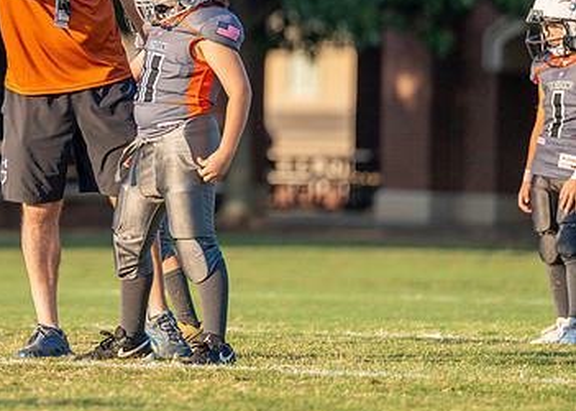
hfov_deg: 4.4
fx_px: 7420
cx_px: 20
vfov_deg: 3.2
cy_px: 36
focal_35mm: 454
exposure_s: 1/3200
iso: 320
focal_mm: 200
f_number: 2.8
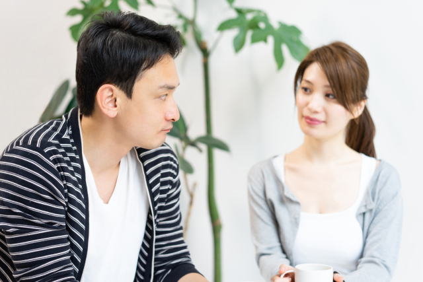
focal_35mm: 55
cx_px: 212
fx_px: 646
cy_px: 141
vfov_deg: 24.6
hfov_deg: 36.2
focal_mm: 55
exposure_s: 1/60
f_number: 2.8
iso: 400
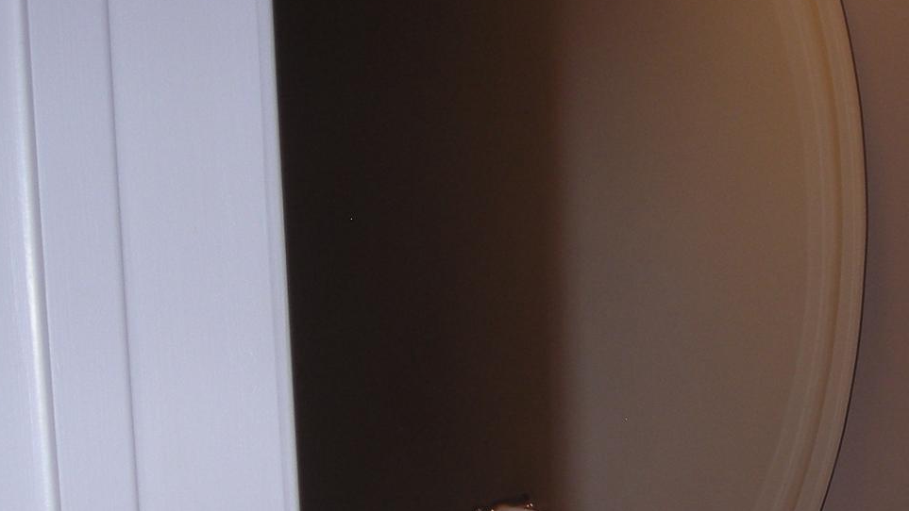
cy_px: 695
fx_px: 2121
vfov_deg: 13.2
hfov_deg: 23.9
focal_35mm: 88
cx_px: 698
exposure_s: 1/60
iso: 50
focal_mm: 6.3
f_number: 3.2
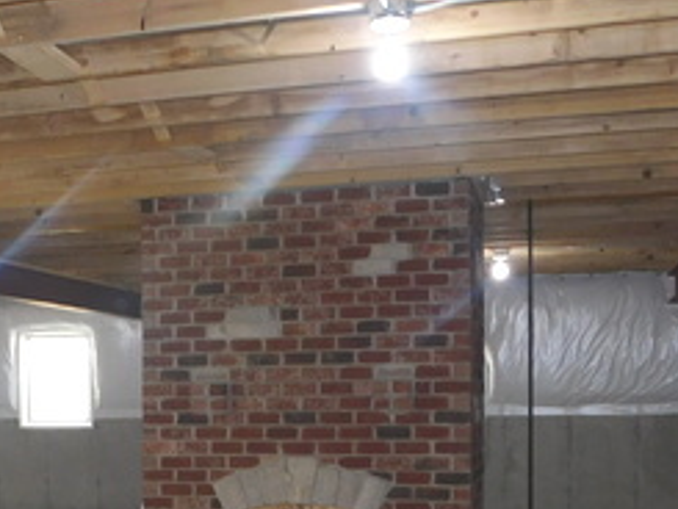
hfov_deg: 31.4
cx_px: 147
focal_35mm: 60
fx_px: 1176
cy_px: 451
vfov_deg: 23.8
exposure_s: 1/30
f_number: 3
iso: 200
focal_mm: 4
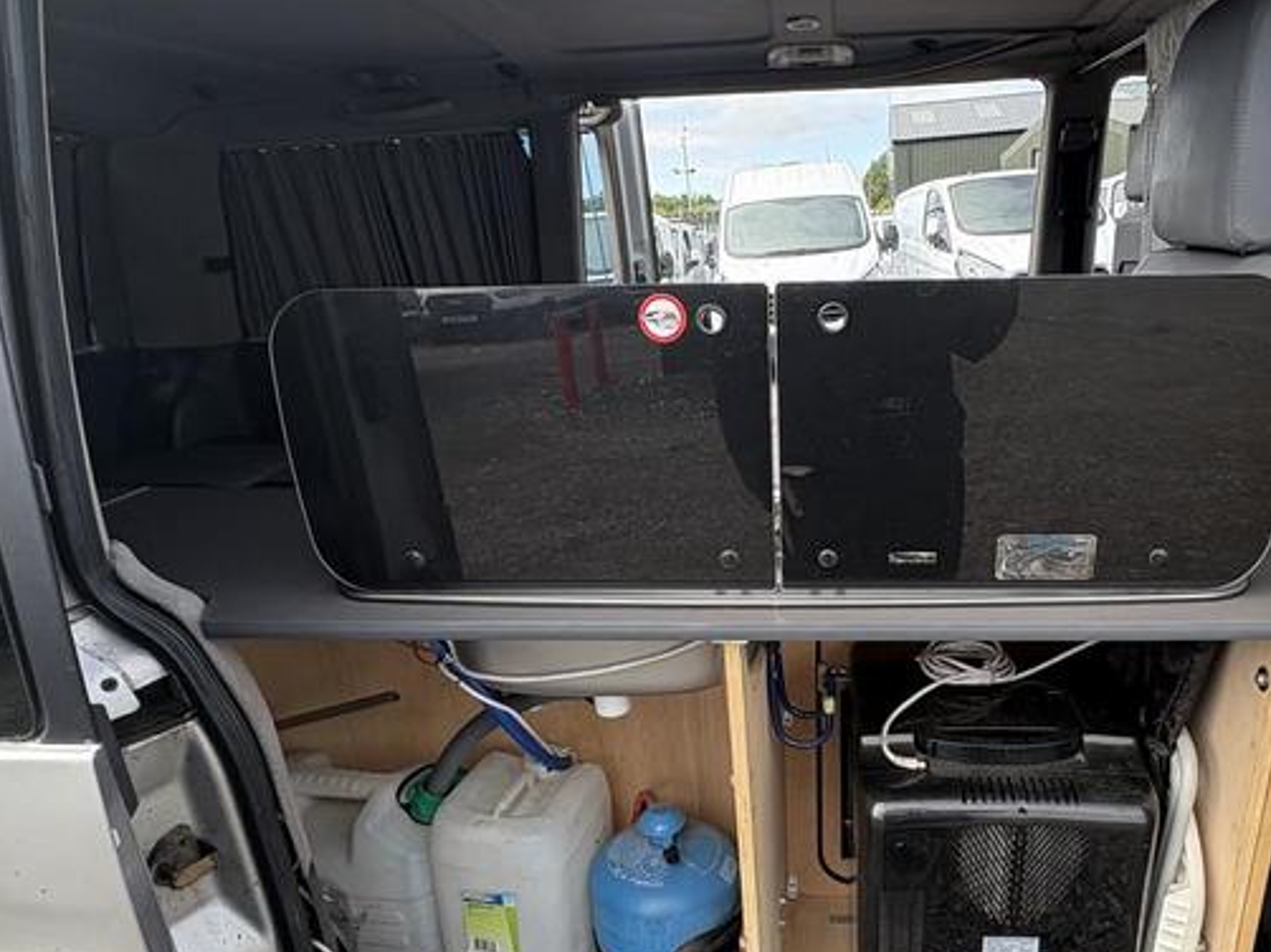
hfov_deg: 68.5
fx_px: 917
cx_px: 785
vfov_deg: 54.4
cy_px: 580
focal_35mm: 25
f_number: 2.2
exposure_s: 1/224
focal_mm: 2.22
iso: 64
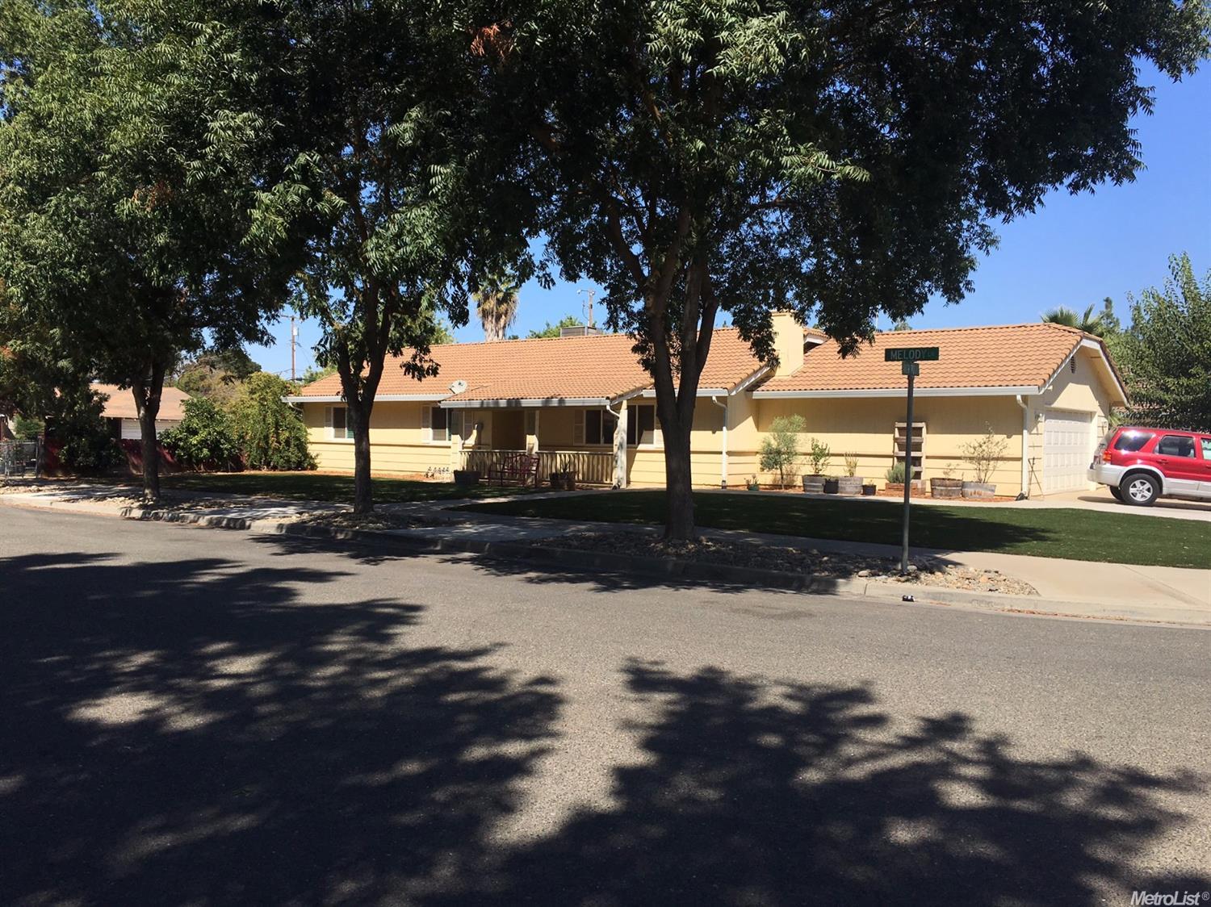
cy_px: 454
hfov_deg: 61.7
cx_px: 606
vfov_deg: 48.2
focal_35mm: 29
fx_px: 1014
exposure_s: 1/2564
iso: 25
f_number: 2.2
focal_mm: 4.15
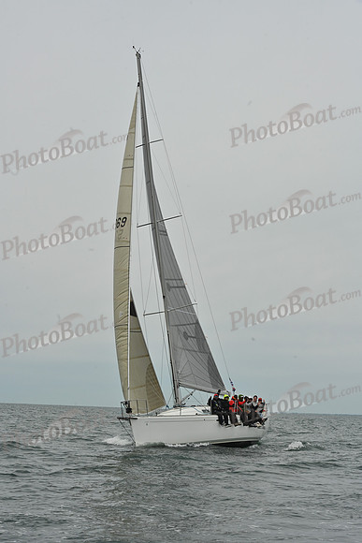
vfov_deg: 28.8
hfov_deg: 19.5
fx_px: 1055
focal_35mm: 70
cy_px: 272
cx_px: 181
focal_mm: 70
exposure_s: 1/1000
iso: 320
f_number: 13
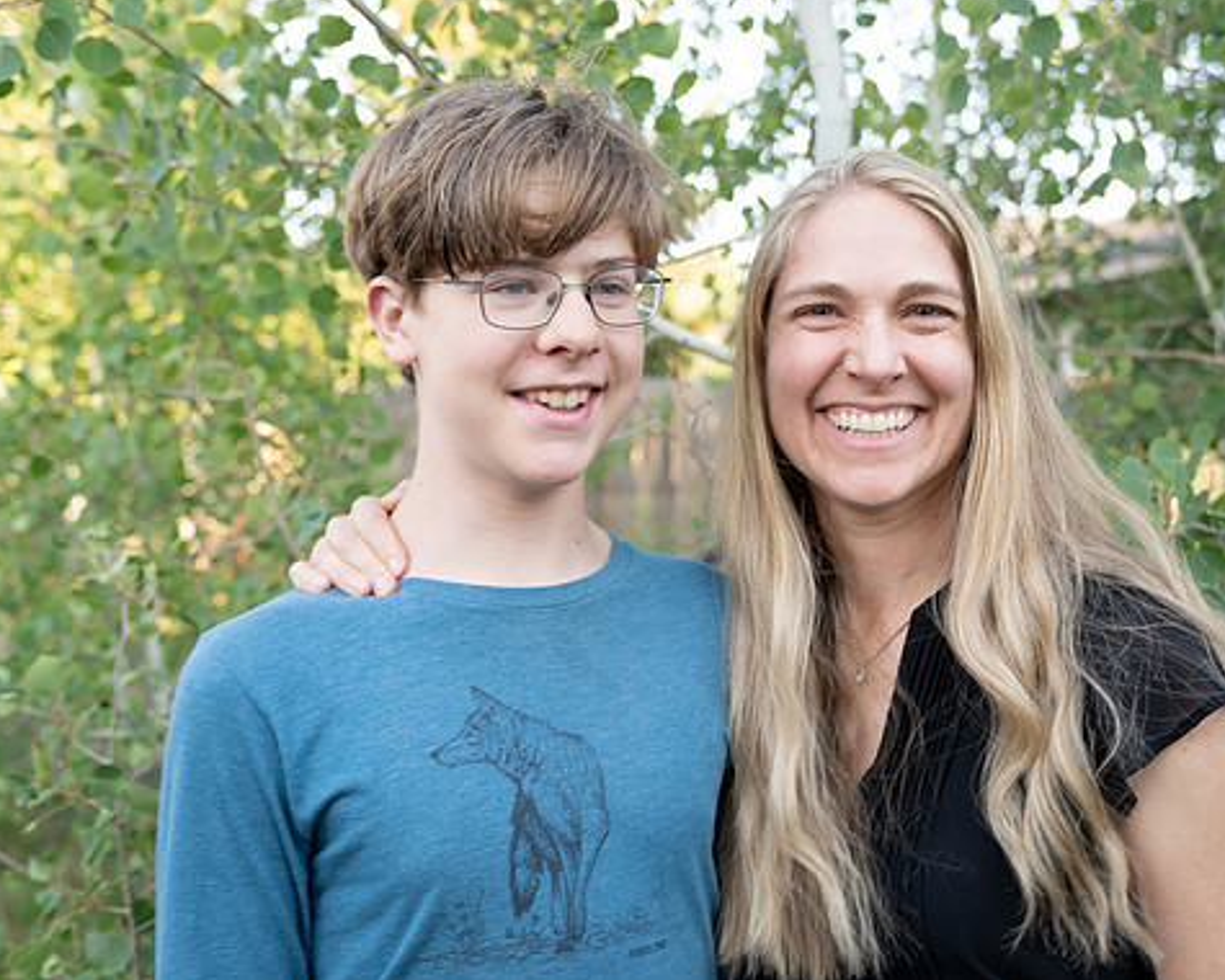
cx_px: 618
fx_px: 1378
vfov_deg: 39.1
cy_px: 431
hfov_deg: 47.9
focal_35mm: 38
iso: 320
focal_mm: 30
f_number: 3.5
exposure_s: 1/160
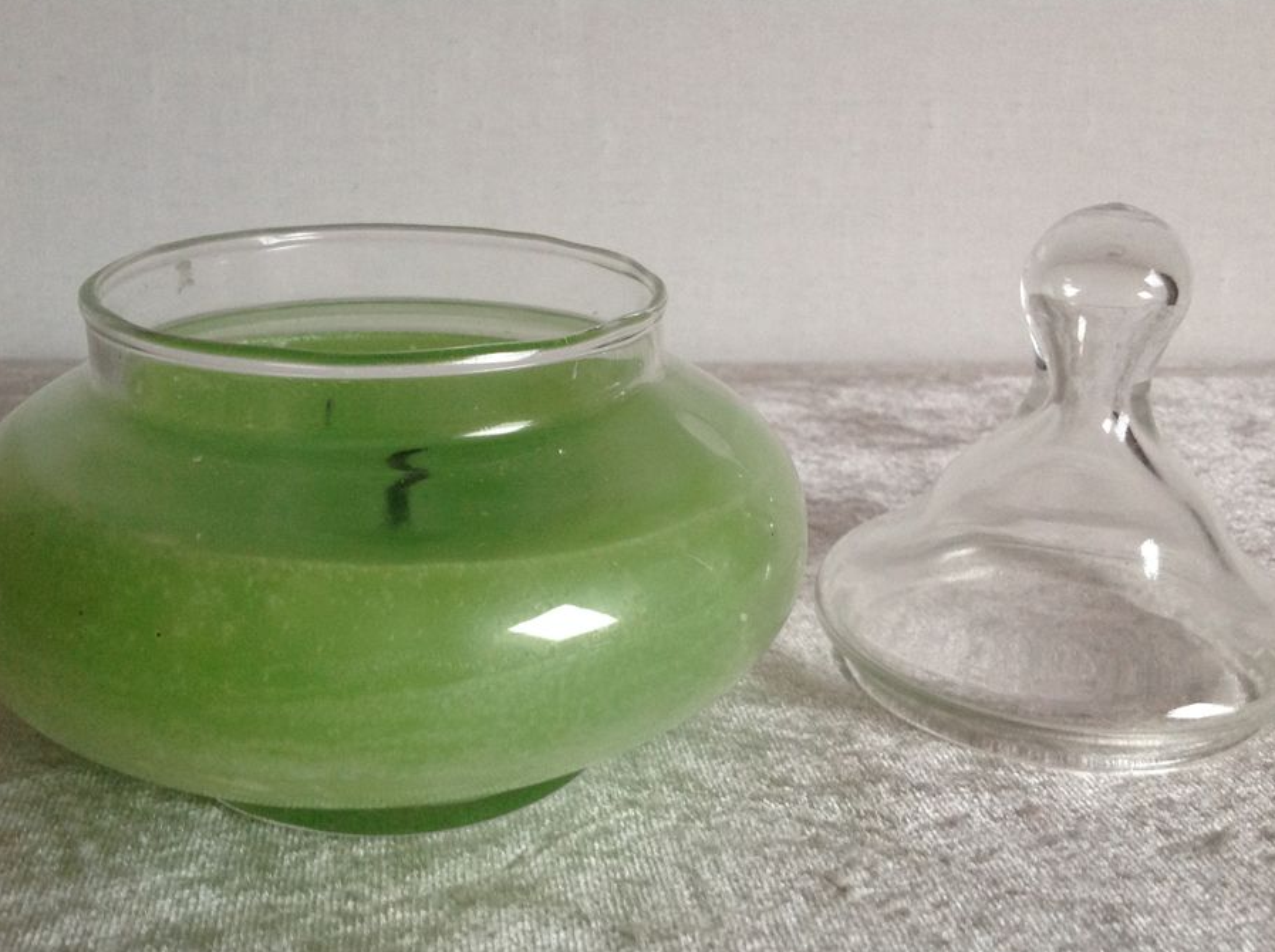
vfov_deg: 36.7
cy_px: 521
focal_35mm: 39
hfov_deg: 47.9
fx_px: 1434
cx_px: 615
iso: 160
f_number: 2.4
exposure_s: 1/15
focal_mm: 4.28
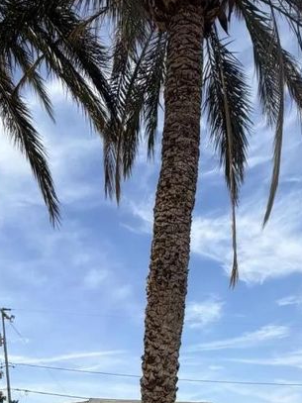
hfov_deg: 30.9
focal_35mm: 47
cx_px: 163
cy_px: 486
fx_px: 547
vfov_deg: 33.0
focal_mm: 2.22
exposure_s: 1/770
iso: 20
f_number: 2.2
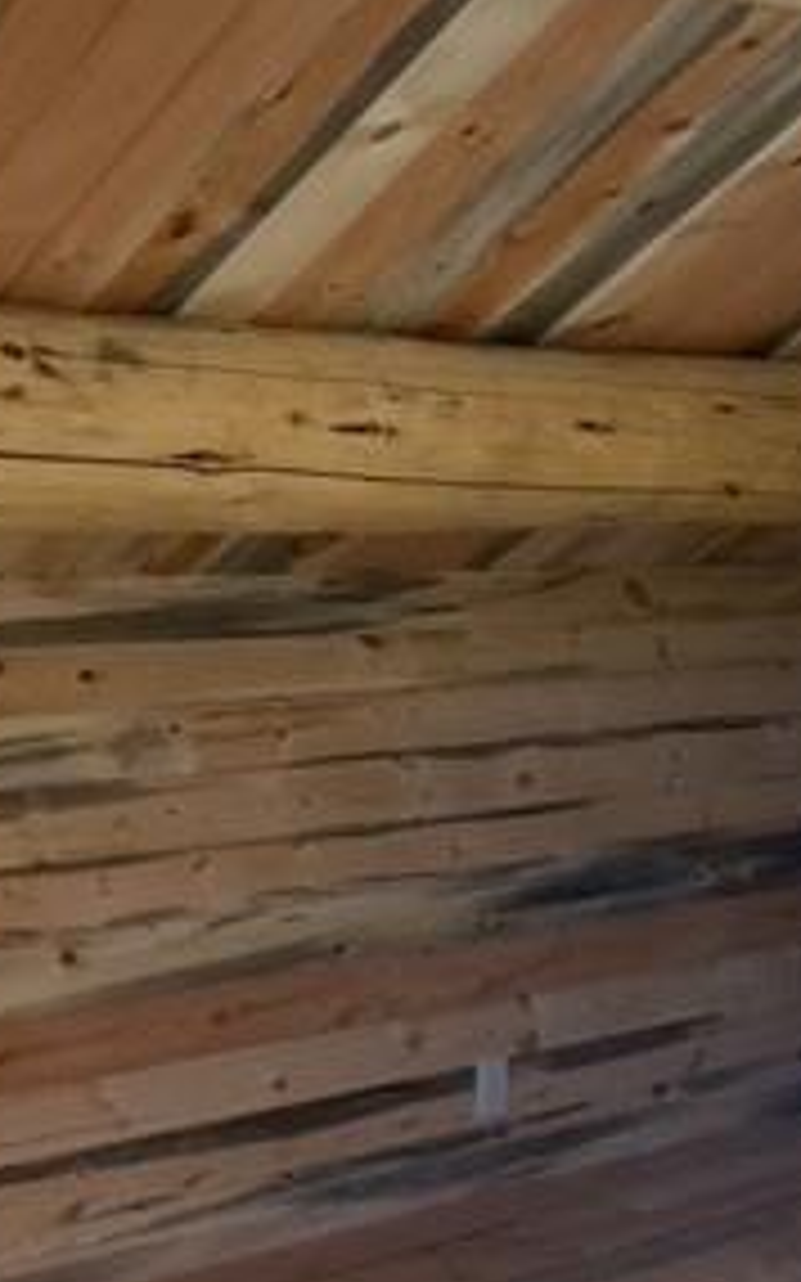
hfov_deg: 18.7
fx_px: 2411
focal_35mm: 69
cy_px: 922
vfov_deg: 29.4
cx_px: 652
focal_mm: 3
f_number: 1.8
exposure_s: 1/40
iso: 200
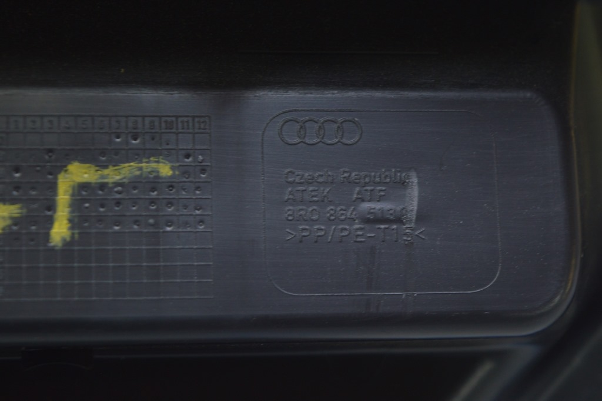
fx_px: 1378
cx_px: 301
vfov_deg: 16.5
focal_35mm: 82
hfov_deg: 24.6
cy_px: 200
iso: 400
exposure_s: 1/20
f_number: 5.6
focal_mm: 55
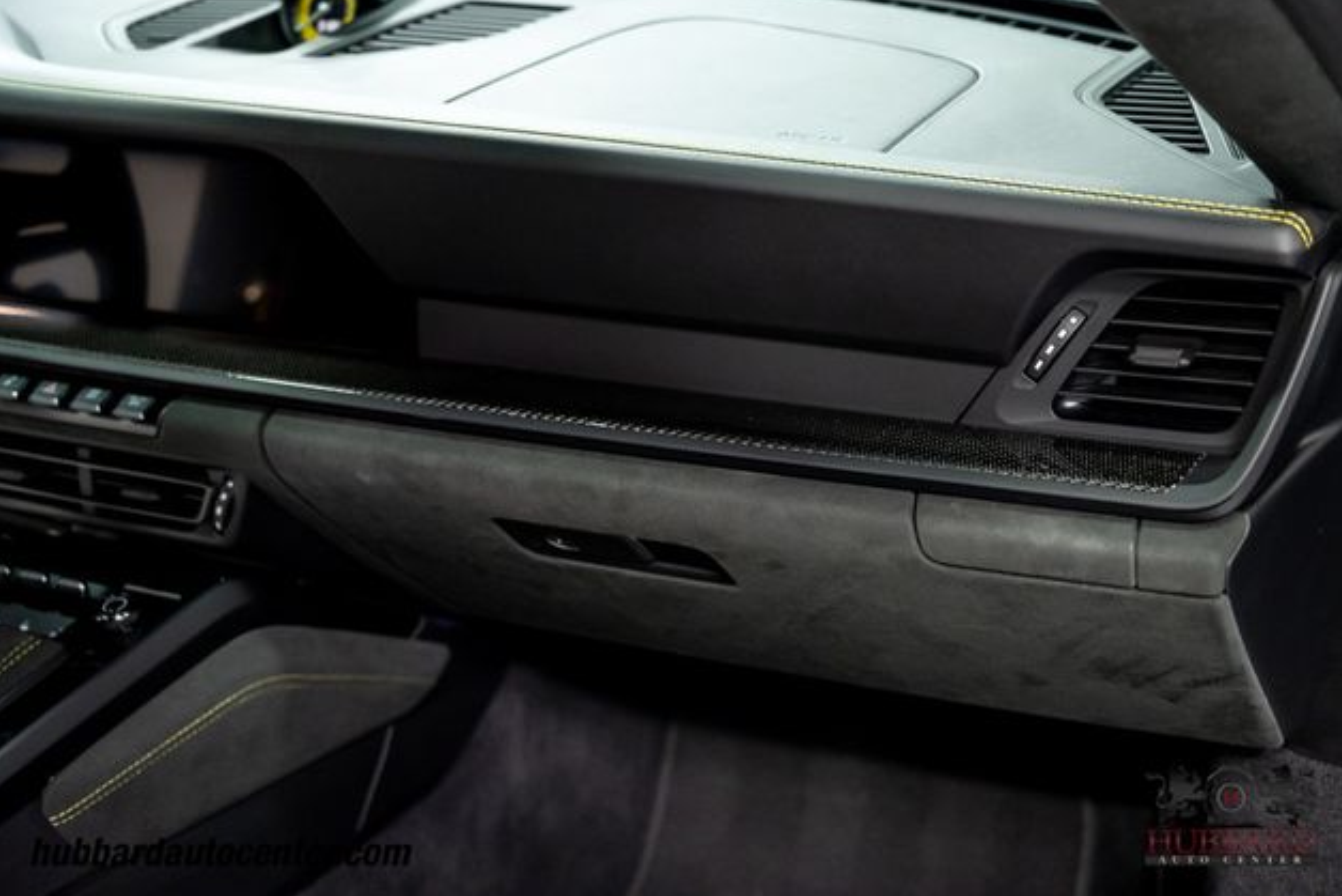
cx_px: 677
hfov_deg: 36.9
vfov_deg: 25.1
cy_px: 446
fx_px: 2013
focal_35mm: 54
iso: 3200
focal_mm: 53
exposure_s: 1/60
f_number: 4
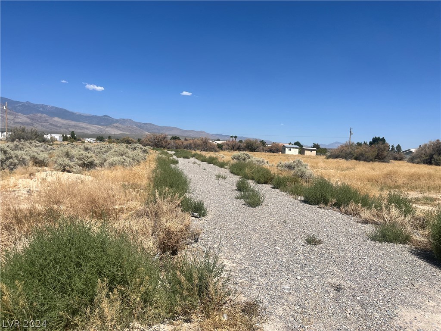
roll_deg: -2.9
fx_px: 331
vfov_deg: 53.1
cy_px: 166
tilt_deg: -2.0
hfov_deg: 67.3
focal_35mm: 26
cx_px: 220
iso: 50
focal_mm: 5.1
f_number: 1.6
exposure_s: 1/6494
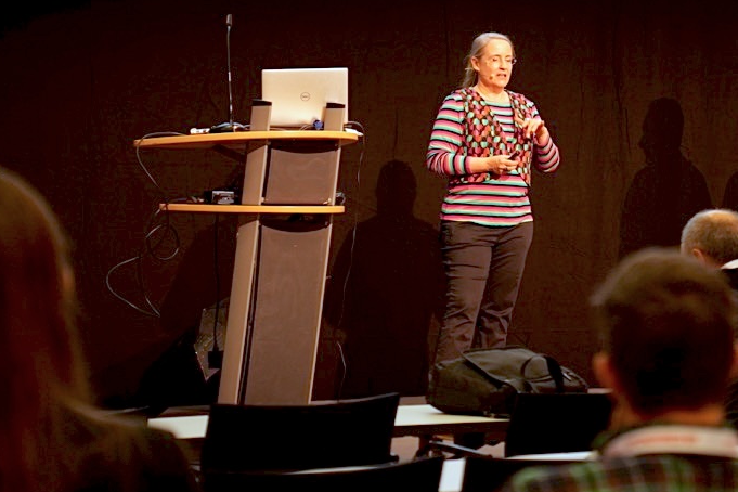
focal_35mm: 141
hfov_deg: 14.4
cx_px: 629
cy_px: 43
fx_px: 2890
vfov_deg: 9.7
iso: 1000
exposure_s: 1/200
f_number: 2.8
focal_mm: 75
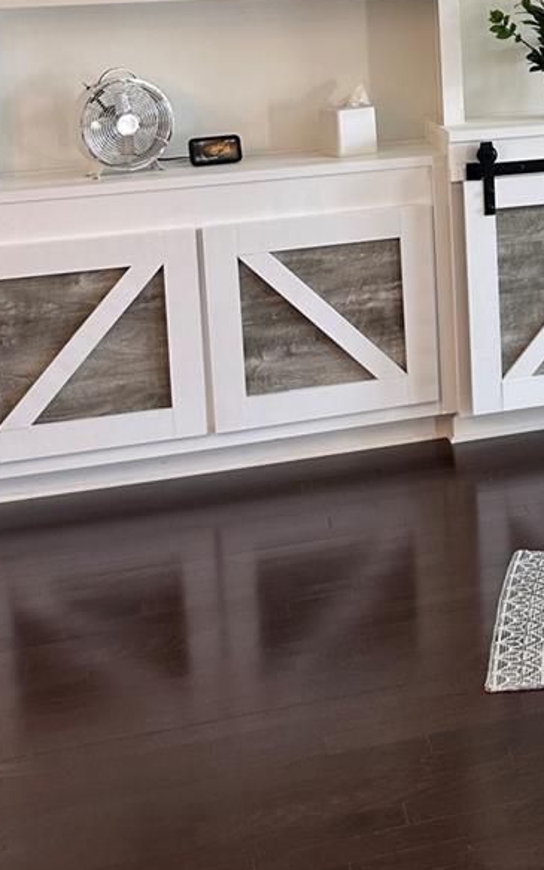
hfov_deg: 17.9
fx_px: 1587
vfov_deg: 29.1
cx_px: 742
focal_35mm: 67
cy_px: 51
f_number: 1.78
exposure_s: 1/63
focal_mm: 6.86
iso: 64
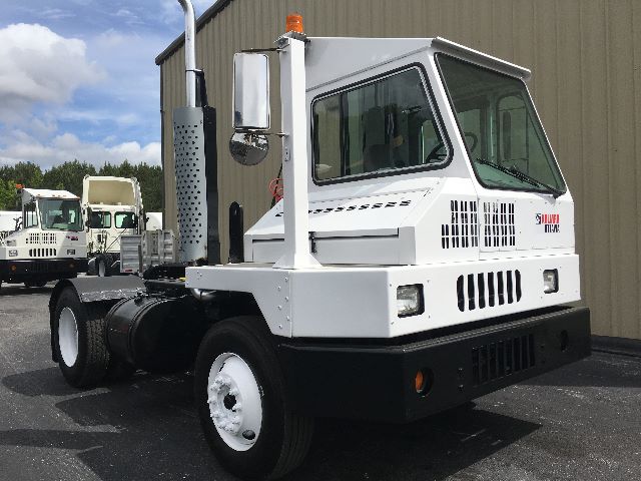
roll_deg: +1.9
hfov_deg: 61.7
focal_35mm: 29
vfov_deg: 48.2
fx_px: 537
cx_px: 320
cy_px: 240
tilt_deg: +1.9
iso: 25
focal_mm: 4.15
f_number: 2.2
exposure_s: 1/2653
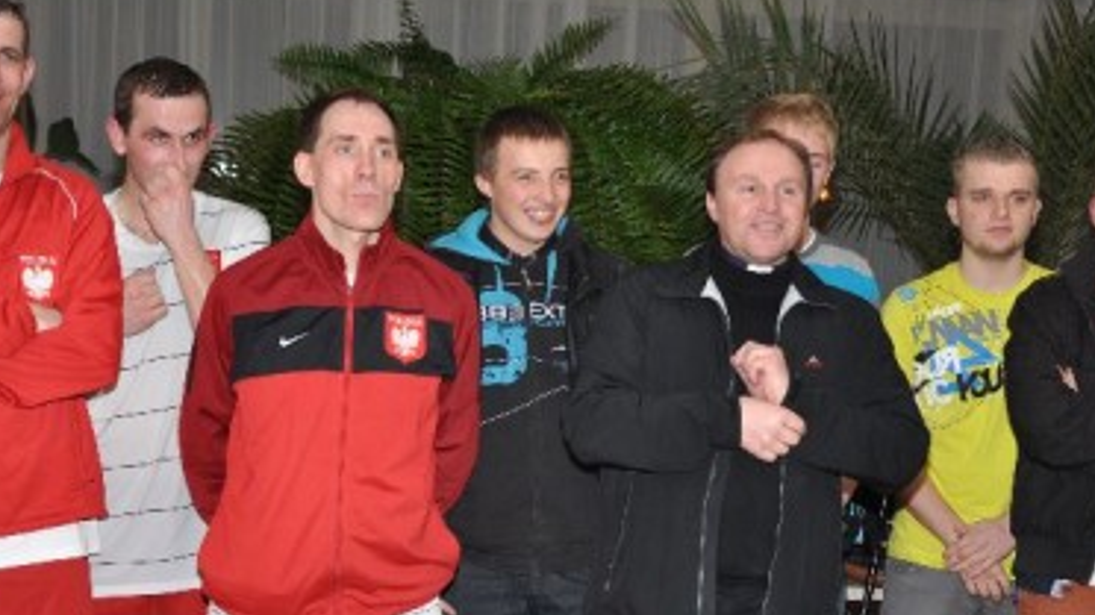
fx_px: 1713
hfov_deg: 35.4
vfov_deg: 20.3
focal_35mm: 59
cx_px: 500
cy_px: 400
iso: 200
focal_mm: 28
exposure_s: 1/60
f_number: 4
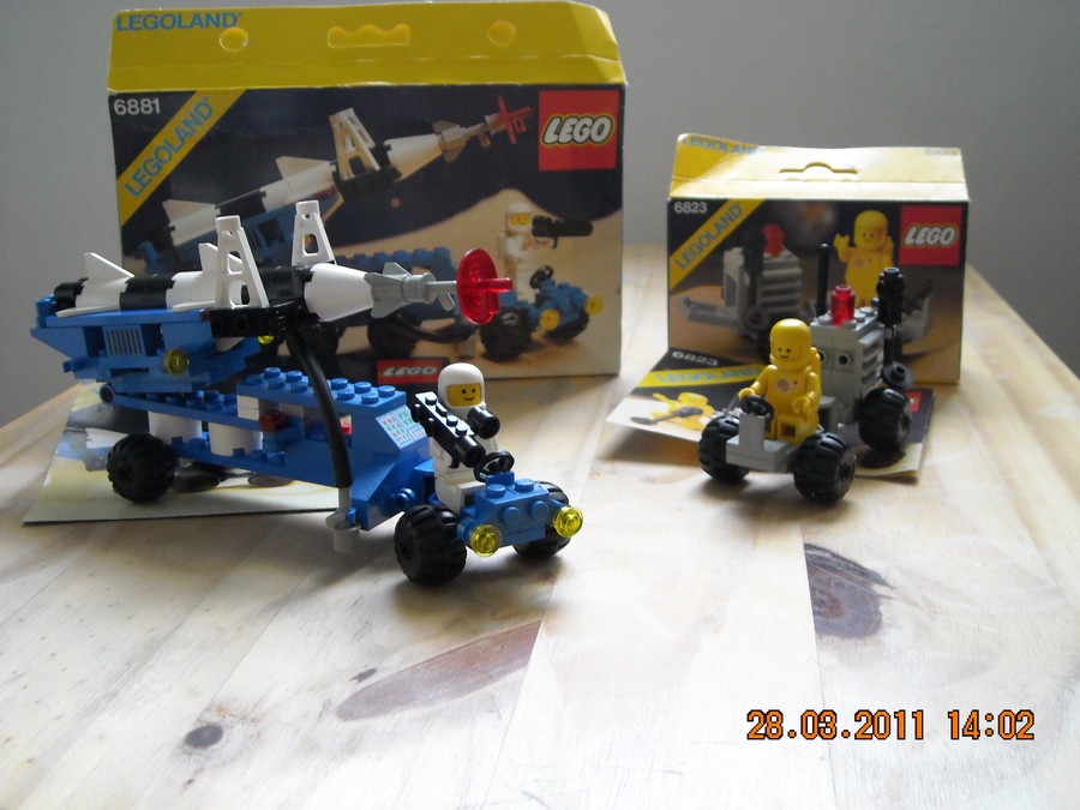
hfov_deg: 42.9
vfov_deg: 32.9
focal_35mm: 44
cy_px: 405
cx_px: 540
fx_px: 1373
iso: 295
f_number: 3.1
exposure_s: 1/60
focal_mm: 7.1
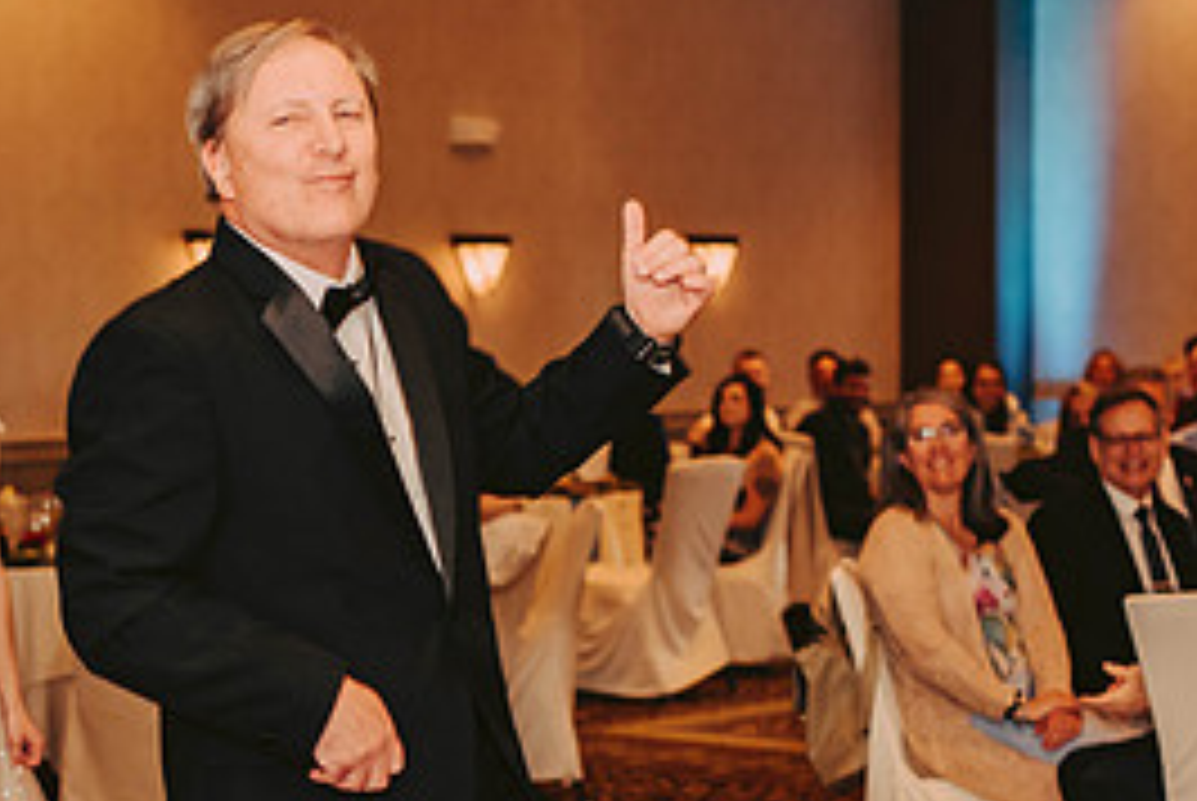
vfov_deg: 12.5
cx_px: 189
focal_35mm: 109
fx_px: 3628
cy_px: 772
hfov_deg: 18.5
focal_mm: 50
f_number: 2.5
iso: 800
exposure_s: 1/125
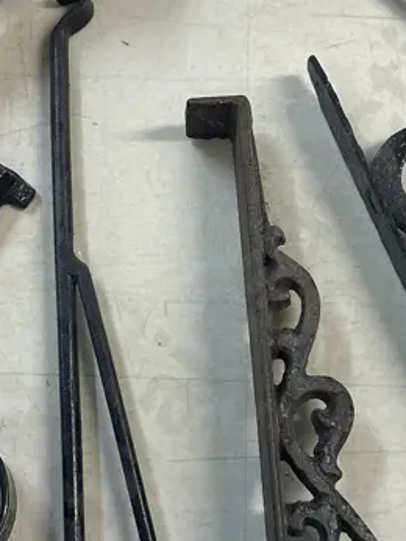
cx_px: 248
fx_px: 1109
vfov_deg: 27.4
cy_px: 296
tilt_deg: -78.6
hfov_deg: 20.7
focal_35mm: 71
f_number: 1.78
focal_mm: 6.86
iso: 160
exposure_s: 1/100
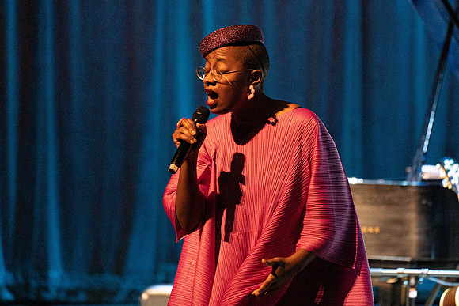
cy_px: 126
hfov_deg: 4.4
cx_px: 271
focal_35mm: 468
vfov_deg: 2.9
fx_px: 5968
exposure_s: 1/250
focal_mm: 397
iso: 4000
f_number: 5.6
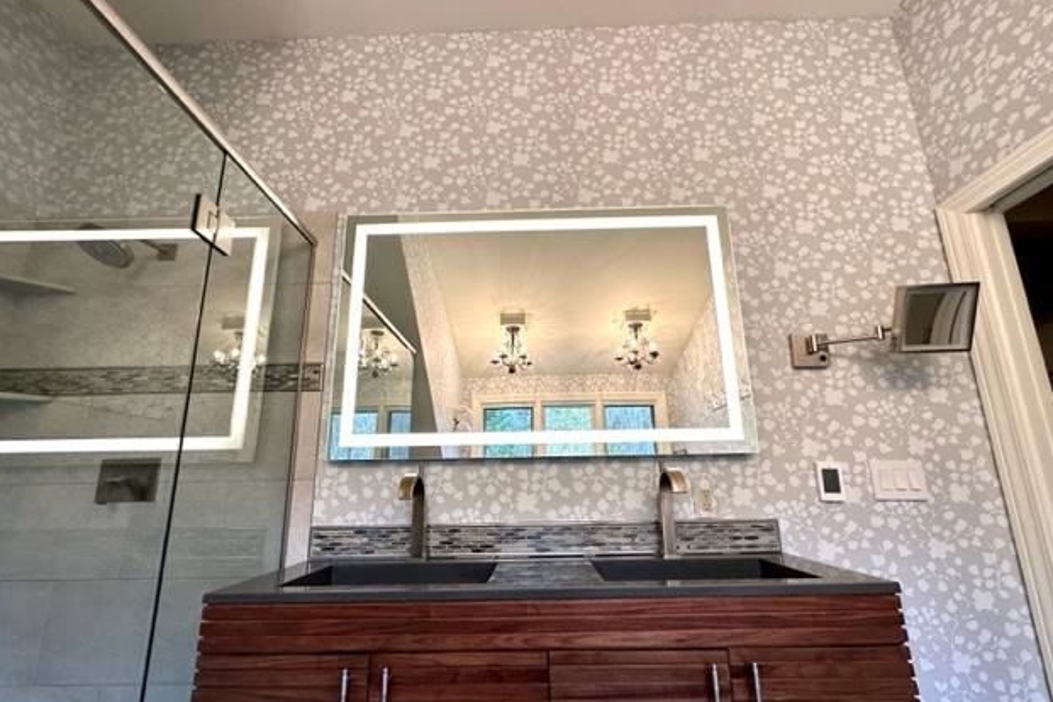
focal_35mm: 15
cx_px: 527
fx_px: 439
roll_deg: +1.3
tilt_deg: +12.1
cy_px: 392
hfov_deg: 100.4
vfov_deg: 77.0
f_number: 2.2
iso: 80
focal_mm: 2.22
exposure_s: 1/120
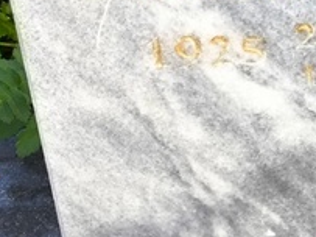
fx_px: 1797
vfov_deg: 7.5
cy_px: 2
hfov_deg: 9.9
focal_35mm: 197
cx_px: 382
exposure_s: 1/173
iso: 50
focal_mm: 4.71
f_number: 1.7
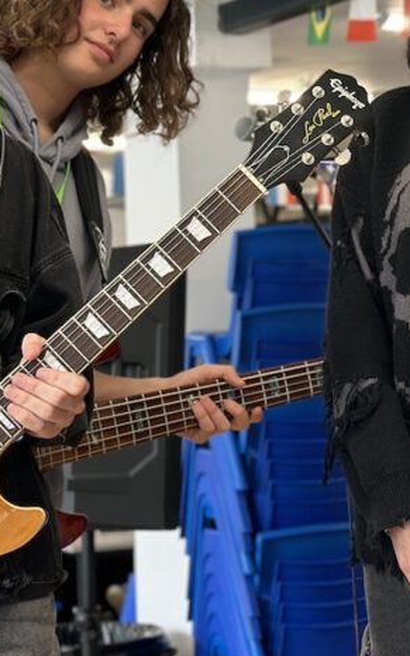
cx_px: 290
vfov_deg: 18.5
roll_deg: +1.0
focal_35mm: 112
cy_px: 147
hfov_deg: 11.7
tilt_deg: +5.7
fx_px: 2000
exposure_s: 1/50
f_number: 1.78
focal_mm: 6.86
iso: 100
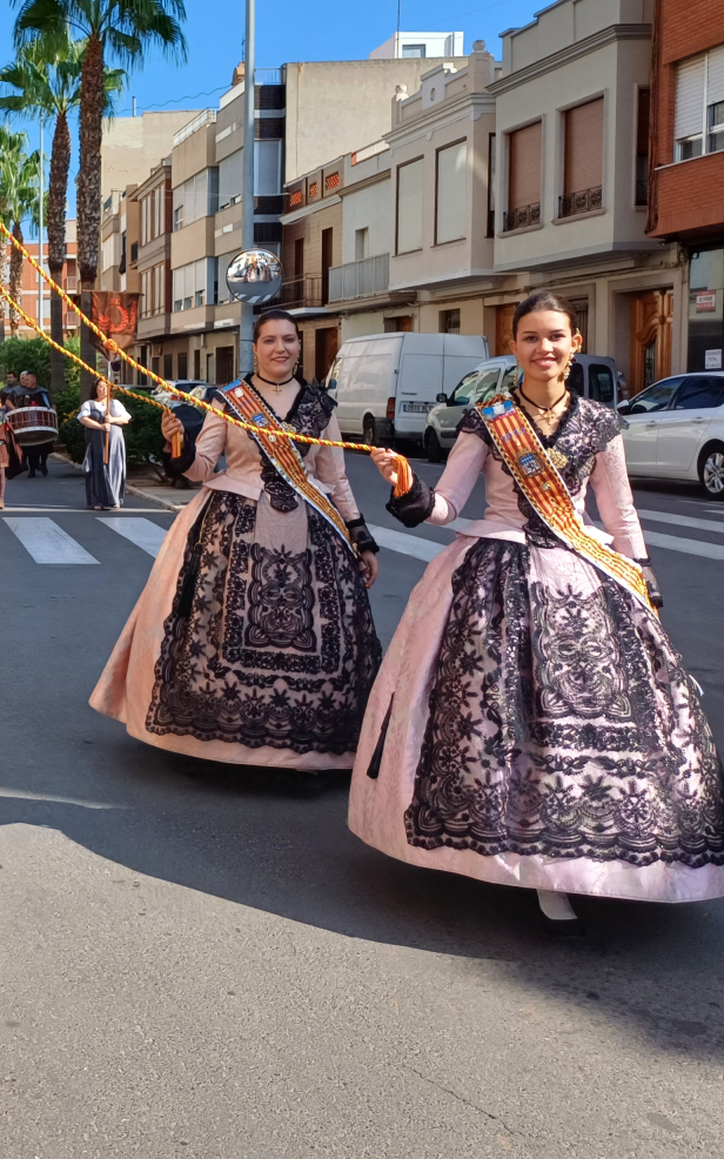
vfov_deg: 46.0
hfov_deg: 26.8
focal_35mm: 43
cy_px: 465
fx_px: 1358
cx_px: -120
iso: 50
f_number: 1.8
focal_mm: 4.65
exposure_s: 1/1024
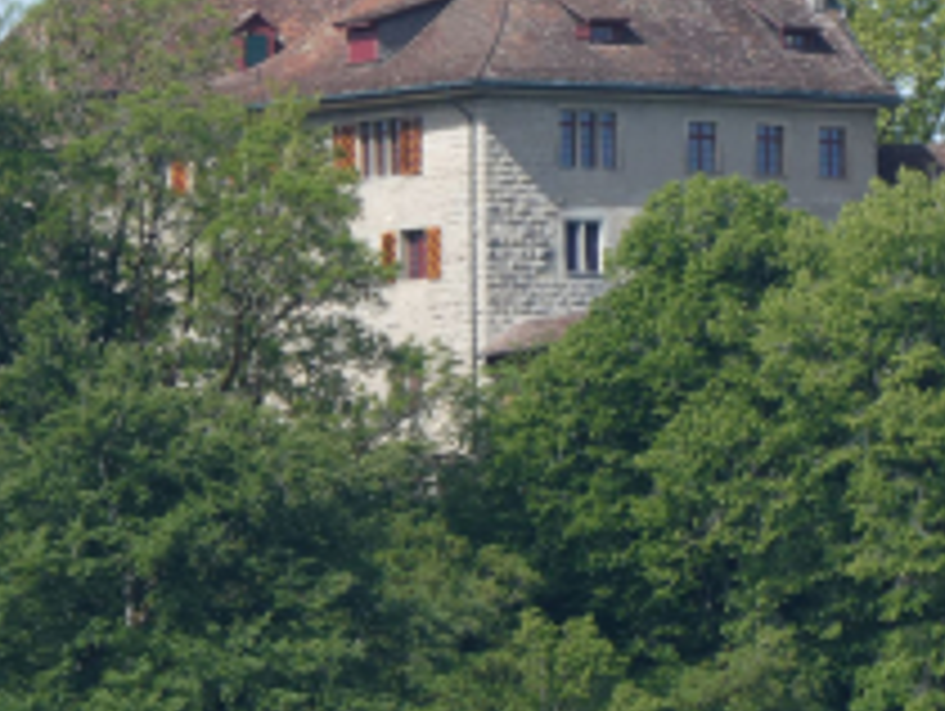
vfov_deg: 1.5
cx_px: 745
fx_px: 27741
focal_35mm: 1015
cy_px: 36
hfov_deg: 2.0
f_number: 6
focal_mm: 89.6
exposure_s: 1/250
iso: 80
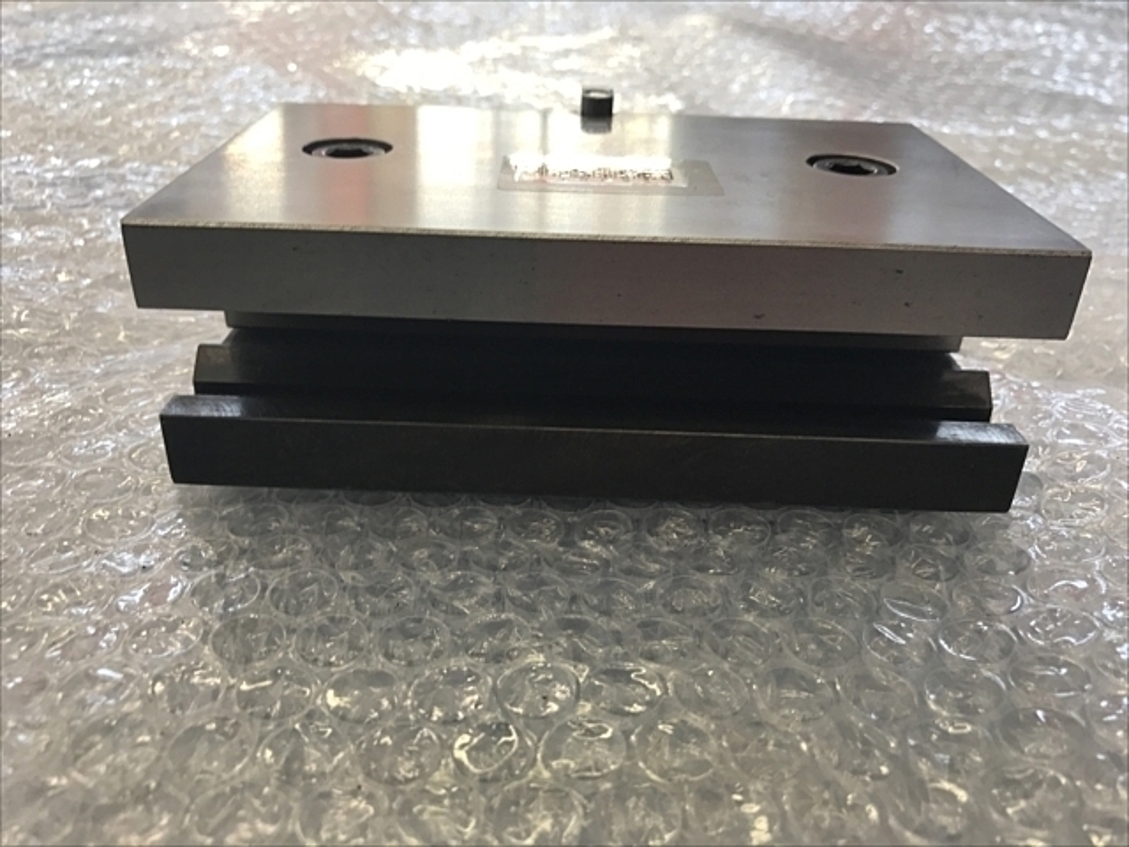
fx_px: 913
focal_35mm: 28
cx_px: 564
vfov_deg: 49.7
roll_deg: -3.7
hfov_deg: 63.4
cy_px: 424
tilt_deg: -33.4
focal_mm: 3.99
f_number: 1.8
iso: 32
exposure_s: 1/60
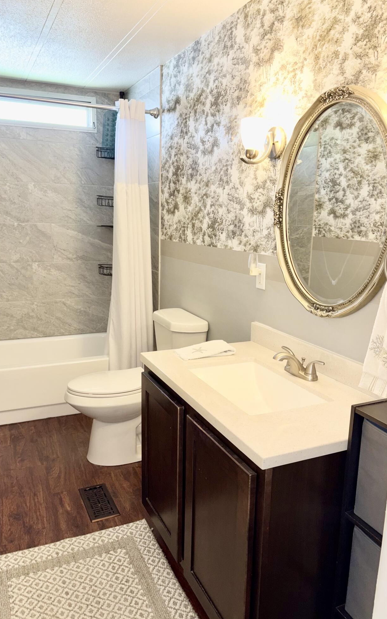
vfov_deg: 66.5
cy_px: 312
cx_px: 187
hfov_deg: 44.5
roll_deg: -0.5
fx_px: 473
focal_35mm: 28
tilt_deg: -11.2
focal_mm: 5.96
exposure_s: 1/23
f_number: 1.6
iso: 50
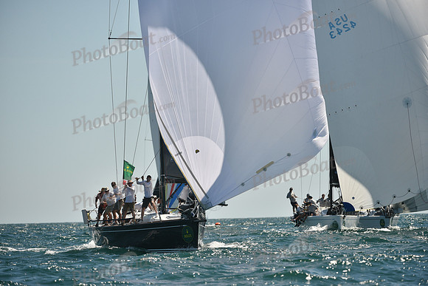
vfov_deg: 4.6
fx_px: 3567
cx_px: 214
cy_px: 143
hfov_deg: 6.9
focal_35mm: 300
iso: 250
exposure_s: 1/2500
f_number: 5.6
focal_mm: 300
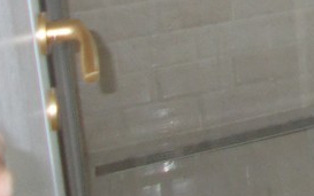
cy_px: -219
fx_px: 1036
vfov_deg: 9.9
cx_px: 513
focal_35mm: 121
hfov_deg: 15.5
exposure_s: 1/25
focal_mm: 4.6
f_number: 3.2
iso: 200
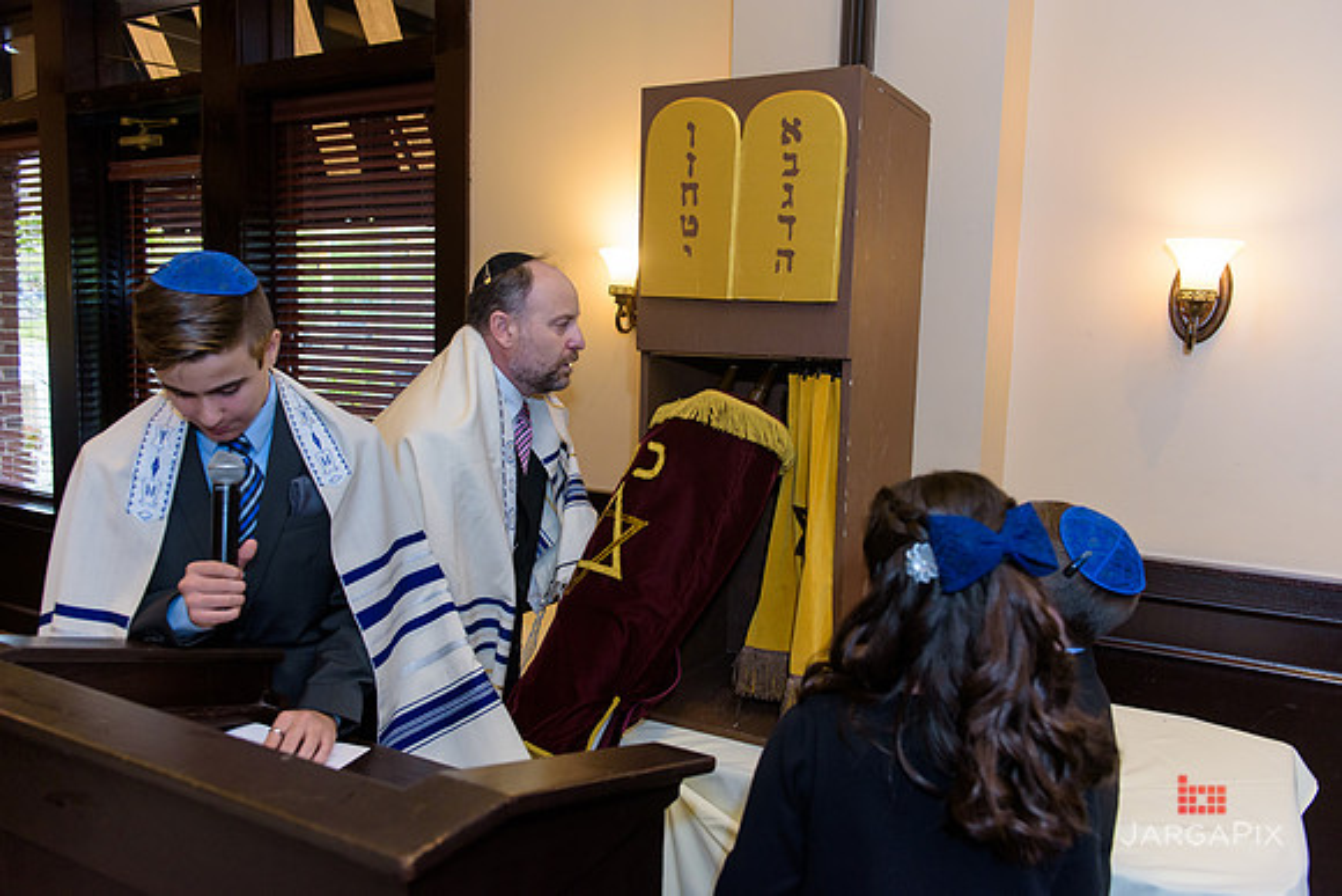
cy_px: 448
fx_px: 1044
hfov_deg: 65.5
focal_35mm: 28
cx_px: 671
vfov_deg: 46.4
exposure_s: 1/125
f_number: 3.2
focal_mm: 28
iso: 1250
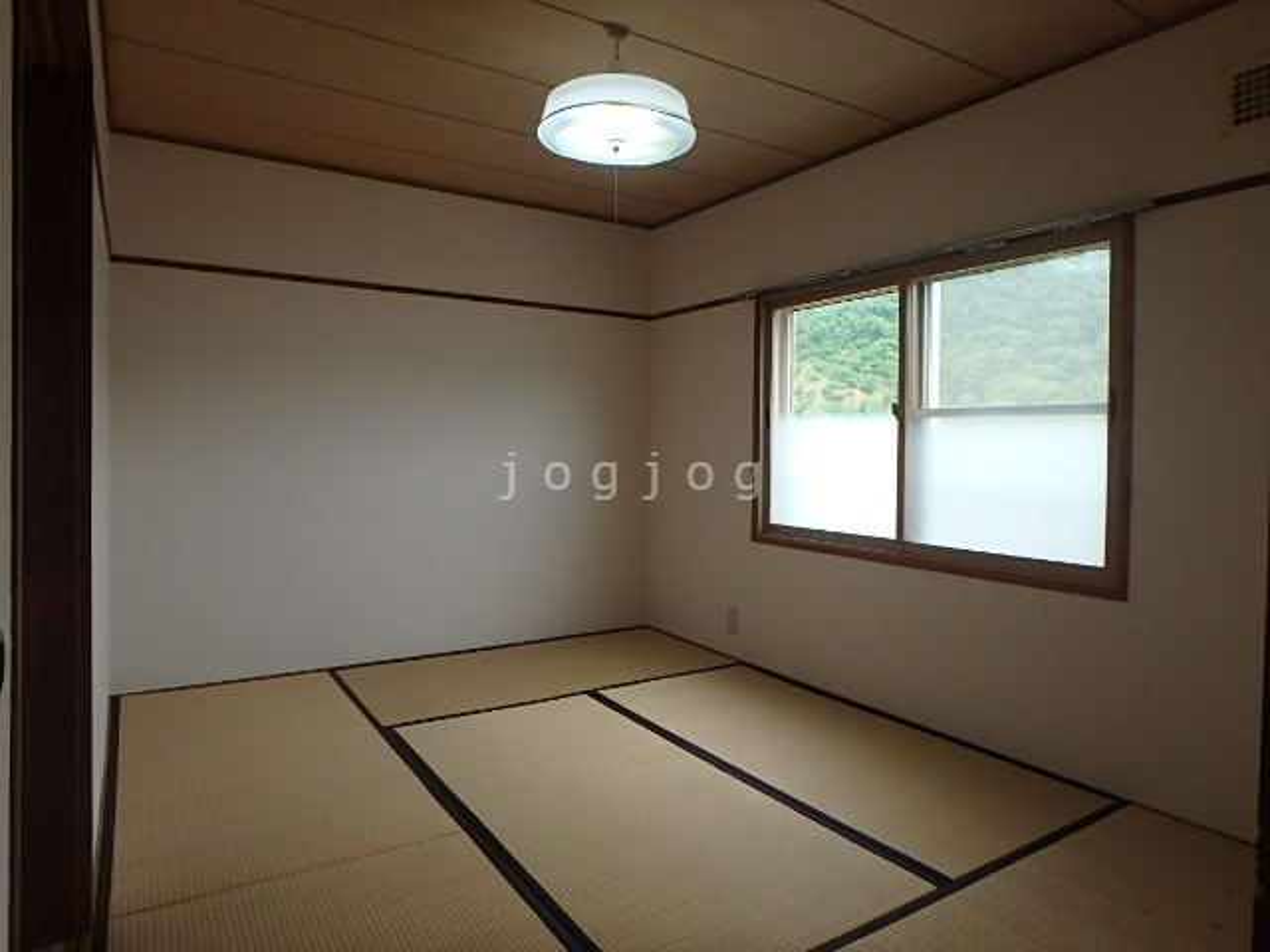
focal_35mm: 21
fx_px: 770
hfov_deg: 79.0
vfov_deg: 63.4
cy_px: 476
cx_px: 635
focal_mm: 3.7
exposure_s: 1/80
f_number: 3.5
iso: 125
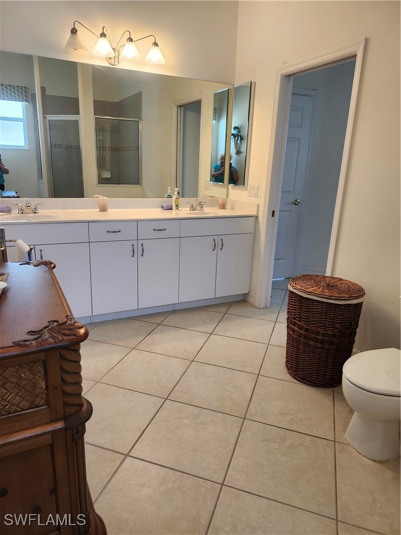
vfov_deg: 73.9
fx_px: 355
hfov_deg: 58.9
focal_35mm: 23
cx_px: 200
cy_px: 268
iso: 200
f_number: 1.8
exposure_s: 1/120
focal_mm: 5.54
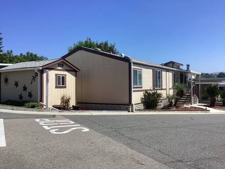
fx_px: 201
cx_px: 112
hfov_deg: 58.4
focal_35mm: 31
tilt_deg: -0.7
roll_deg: +0.6
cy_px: 84
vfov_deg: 45.4
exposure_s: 1/1631
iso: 25
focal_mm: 3.3
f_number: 2.4
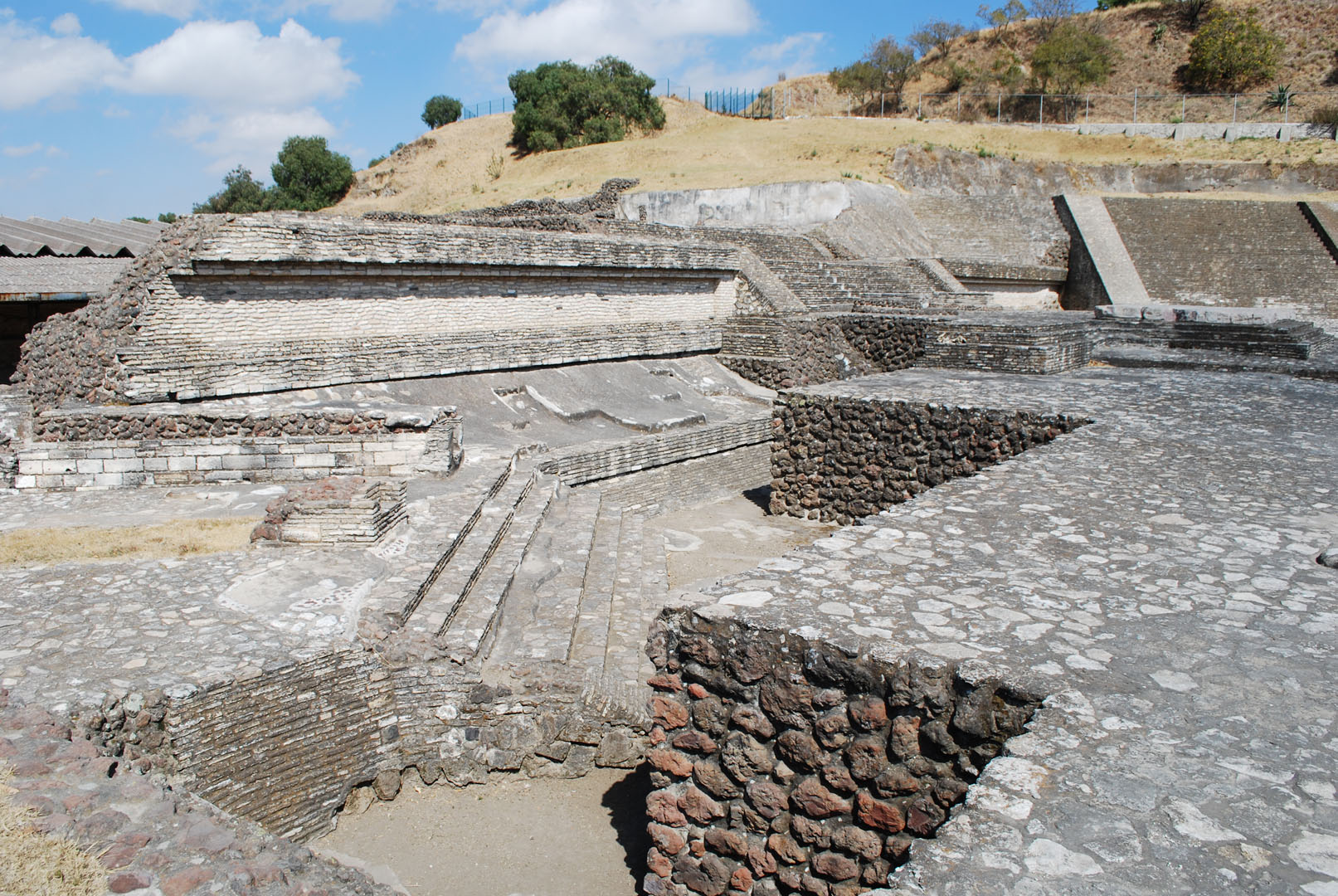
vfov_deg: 48.1
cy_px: 448
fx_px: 1005
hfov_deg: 67.3
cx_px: 669
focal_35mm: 27
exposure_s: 1/250
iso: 100
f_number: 8
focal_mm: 18
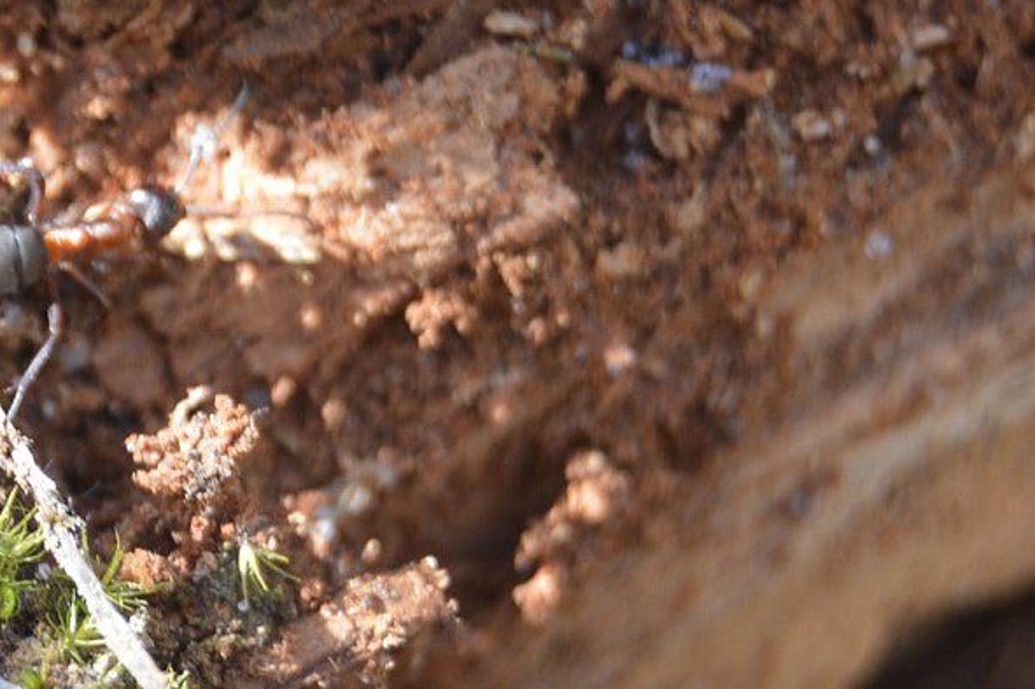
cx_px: 96
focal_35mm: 223
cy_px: 265
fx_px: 6416
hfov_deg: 9.2
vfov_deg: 6.1
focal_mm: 55
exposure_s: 1/125
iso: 400
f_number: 5.6
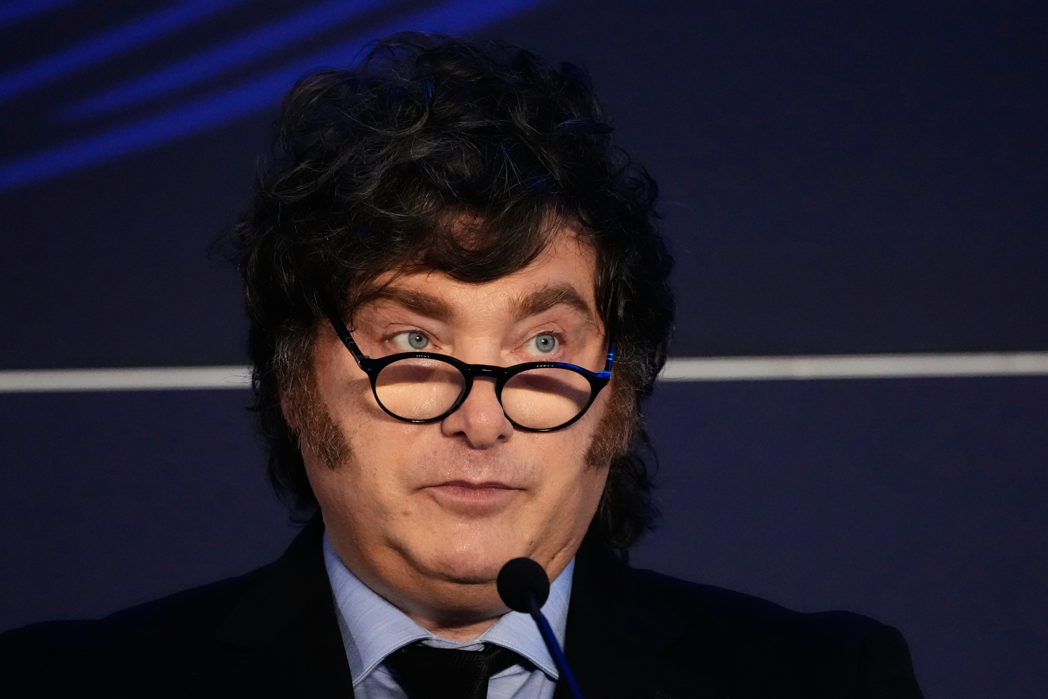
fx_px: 14147
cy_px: 350
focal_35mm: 486
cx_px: 524
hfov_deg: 4.2
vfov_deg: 2.8
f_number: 5.6
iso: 10000
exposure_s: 1/320
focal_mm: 324
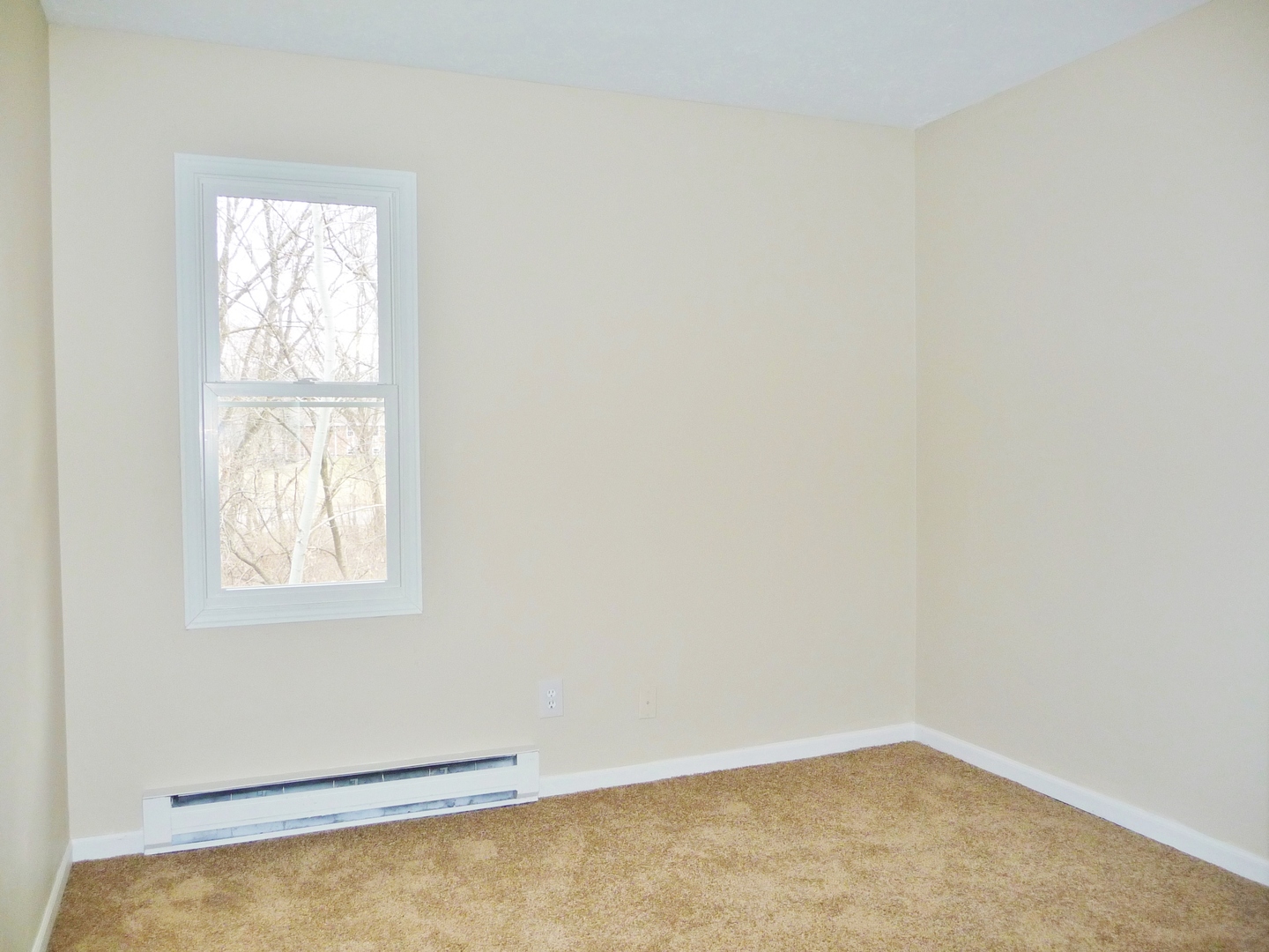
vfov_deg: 49.7
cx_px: 634
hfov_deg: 63.4
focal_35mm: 28
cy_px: 476
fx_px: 1026
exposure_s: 1/30
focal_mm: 4.7
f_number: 3.3
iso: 125
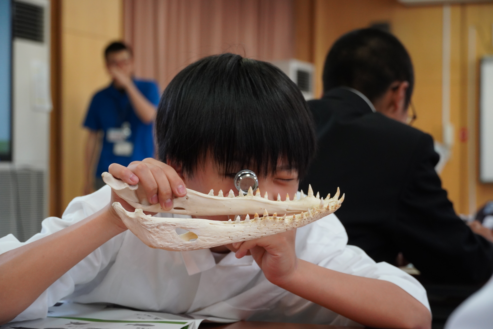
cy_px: 164
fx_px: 1171
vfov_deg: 16.0
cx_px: 246
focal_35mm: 86
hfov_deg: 23.8
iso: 1600
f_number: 5.6
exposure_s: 1/160
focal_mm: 57
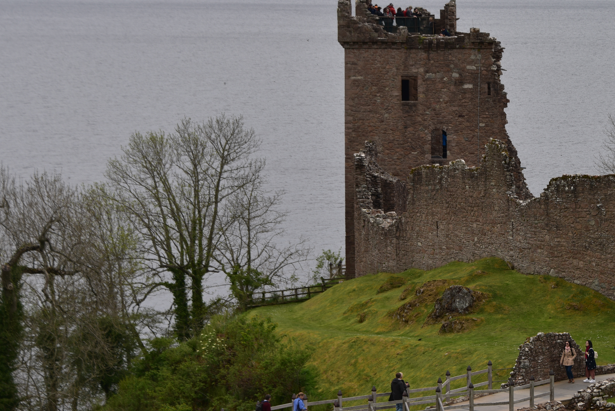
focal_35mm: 175
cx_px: 578
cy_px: 189
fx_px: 2990
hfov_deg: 11.6
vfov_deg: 7.9
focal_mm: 92
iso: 64
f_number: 6.3
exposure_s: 1/160
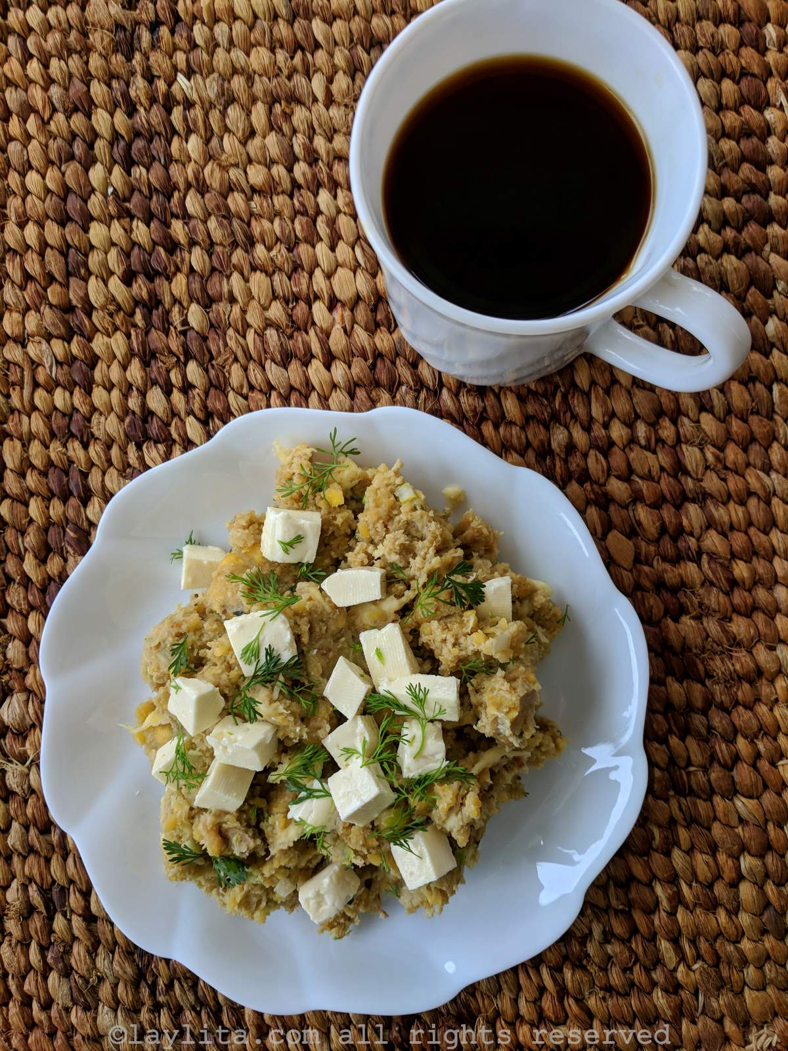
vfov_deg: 67.3
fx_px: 789
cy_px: 526
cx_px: 394
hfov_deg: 53.1
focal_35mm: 26
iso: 69
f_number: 2
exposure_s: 1/120
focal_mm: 4.67
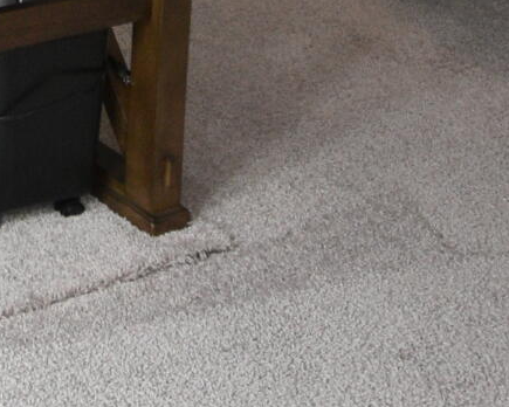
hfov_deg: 16.5
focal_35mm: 97
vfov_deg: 13.7
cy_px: -386
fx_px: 1461
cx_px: -411
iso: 800
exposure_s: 1/125
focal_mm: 10
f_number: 4.5
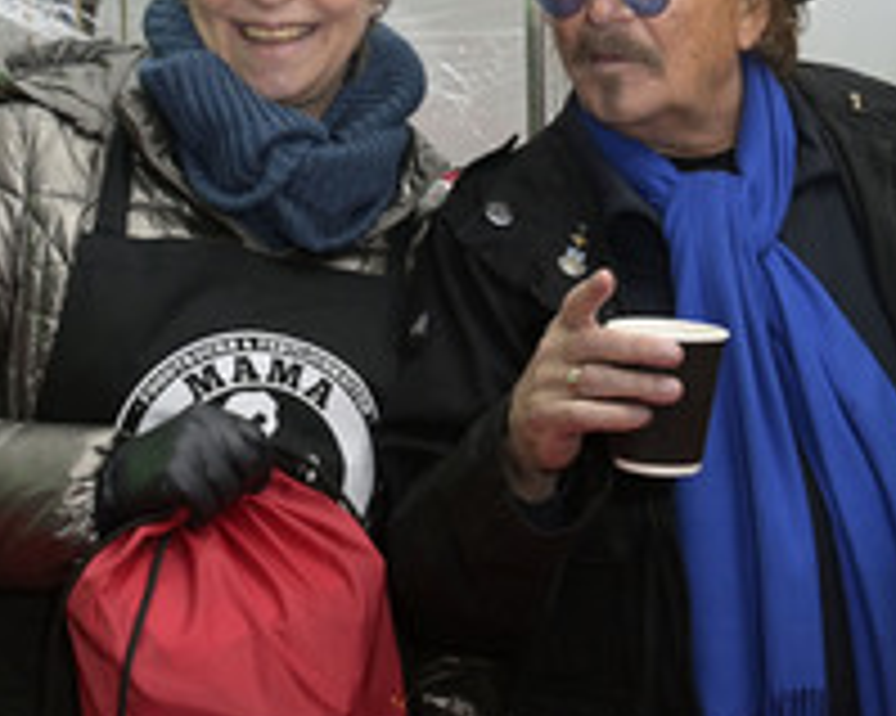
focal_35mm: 66
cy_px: 338
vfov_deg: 23.1
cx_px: 682
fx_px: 1749
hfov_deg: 28.3
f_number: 6.3
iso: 1600
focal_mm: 31
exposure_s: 1/250
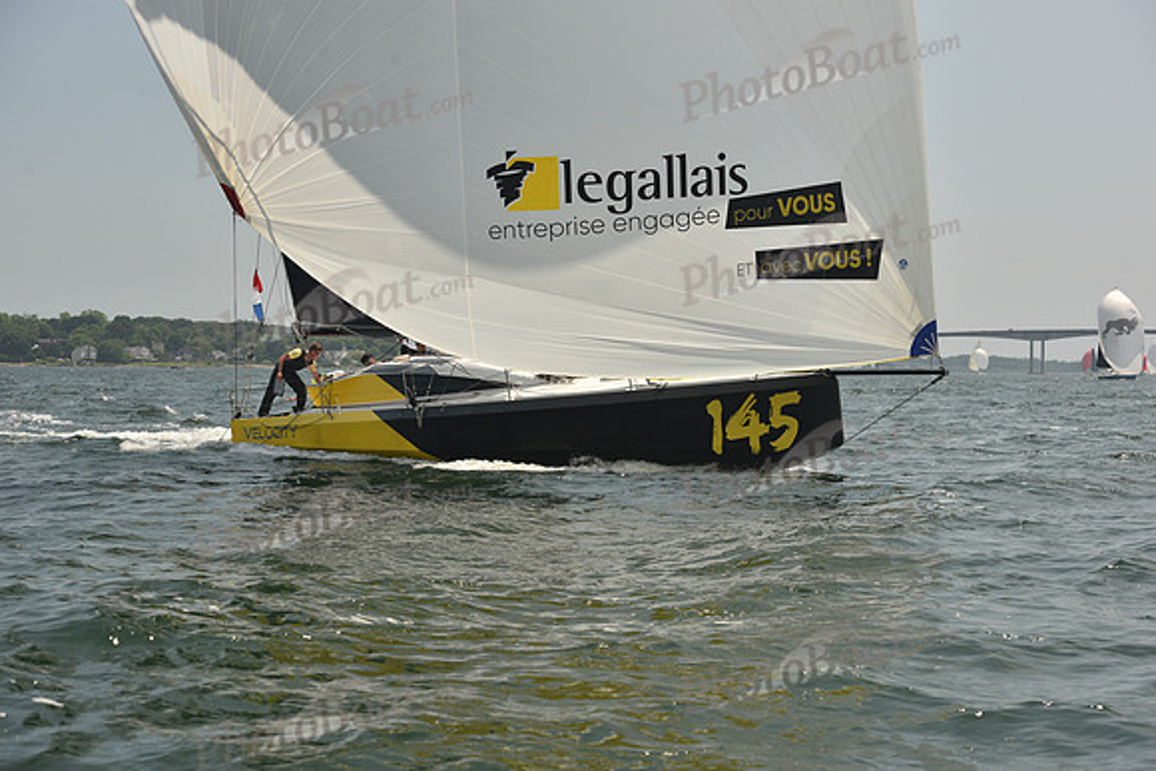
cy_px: 386
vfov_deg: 19.5
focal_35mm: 70
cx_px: 578
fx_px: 2248
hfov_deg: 28.8
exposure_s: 1/640
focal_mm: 70
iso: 250
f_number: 7.1
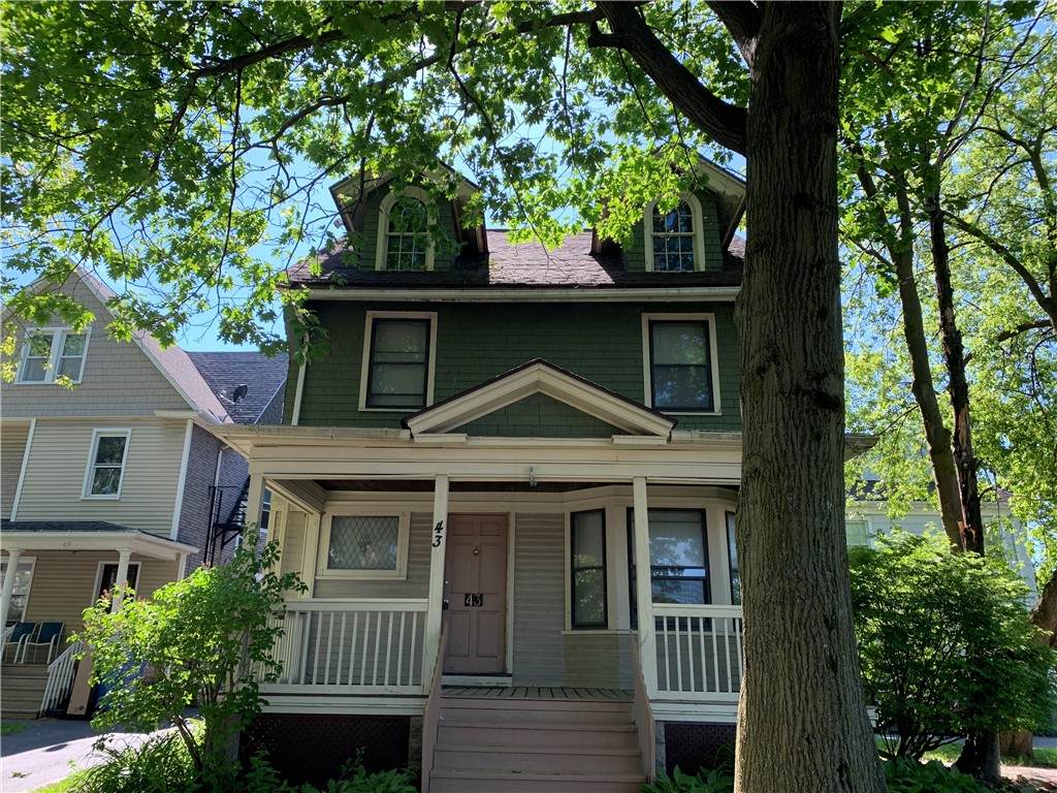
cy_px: 396
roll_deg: -0.8
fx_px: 794
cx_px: 528
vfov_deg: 53.1
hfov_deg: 67.3
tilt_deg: +18.7
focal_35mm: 26
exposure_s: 1/315
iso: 25
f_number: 1.8
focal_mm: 4.25
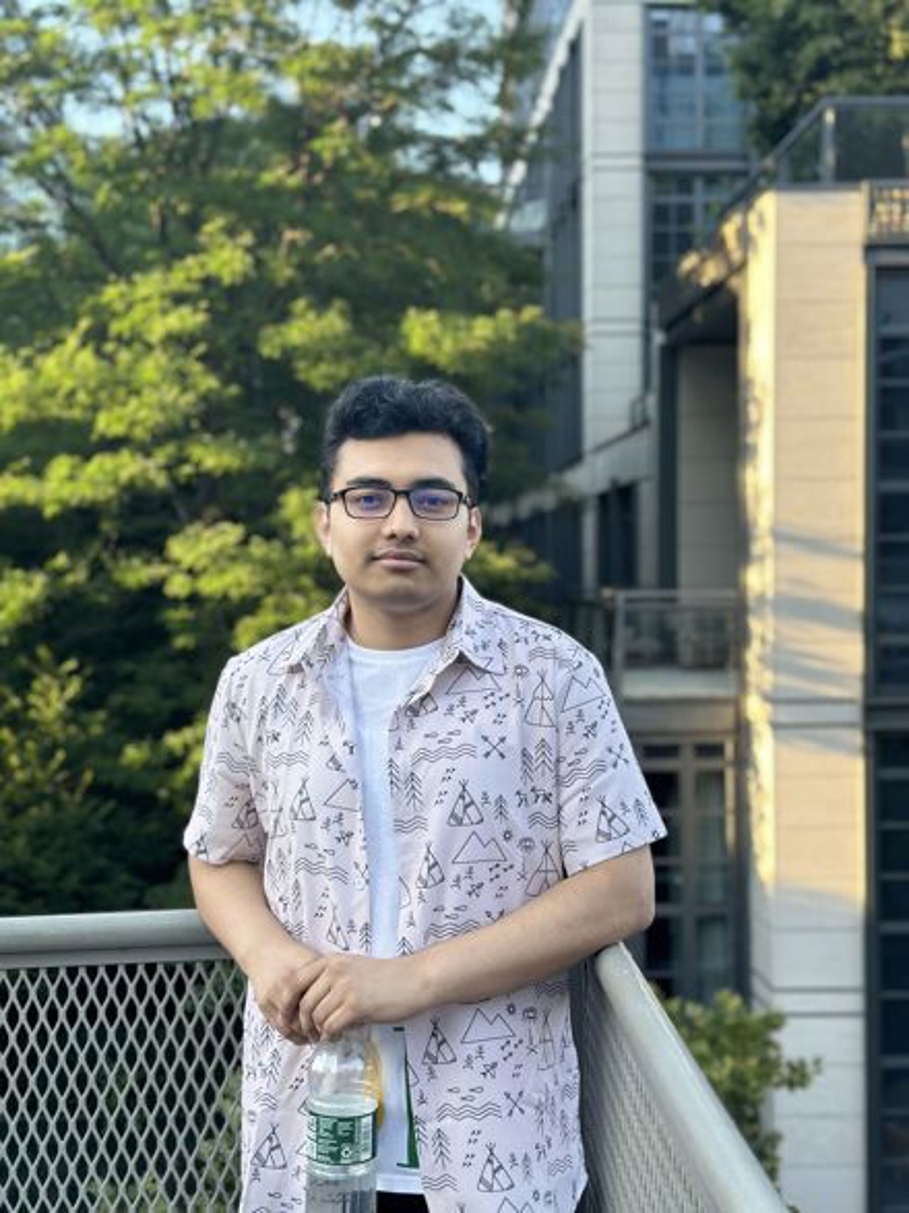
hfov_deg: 30.3
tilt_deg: -2.1
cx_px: 454
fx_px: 1681
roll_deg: -0.2
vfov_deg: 39.7
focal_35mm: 48
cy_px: 606
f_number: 1.78
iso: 80
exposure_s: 1/417
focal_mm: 6.86
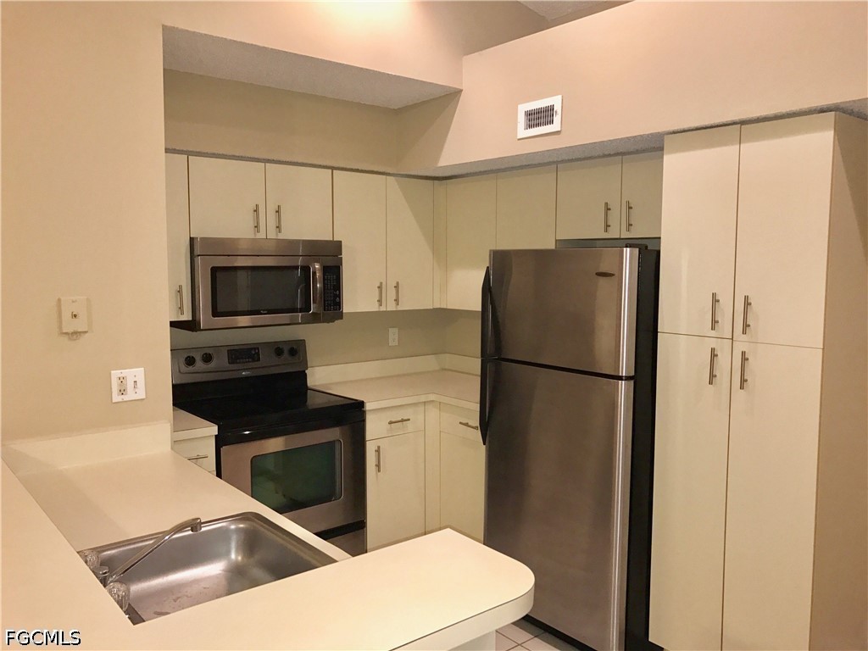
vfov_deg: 49.7
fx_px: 702
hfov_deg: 63.4
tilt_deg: -3.9
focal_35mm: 28
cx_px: 434
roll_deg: -0.2
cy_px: 326
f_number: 1.8
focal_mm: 3.99
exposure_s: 1/30
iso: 64
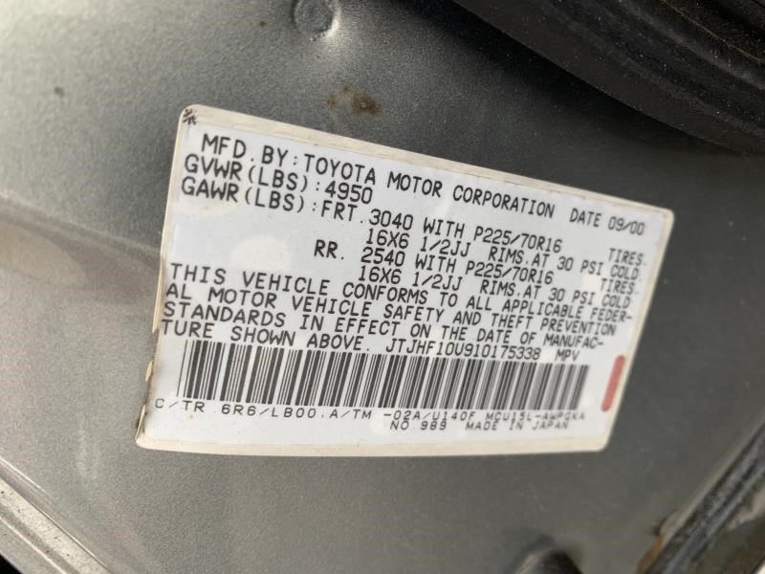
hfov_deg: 67.3
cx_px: 382
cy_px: 287
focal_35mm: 26
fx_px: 575
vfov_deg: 53.1
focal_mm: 4.25
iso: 64
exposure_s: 1/121
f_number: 1.8
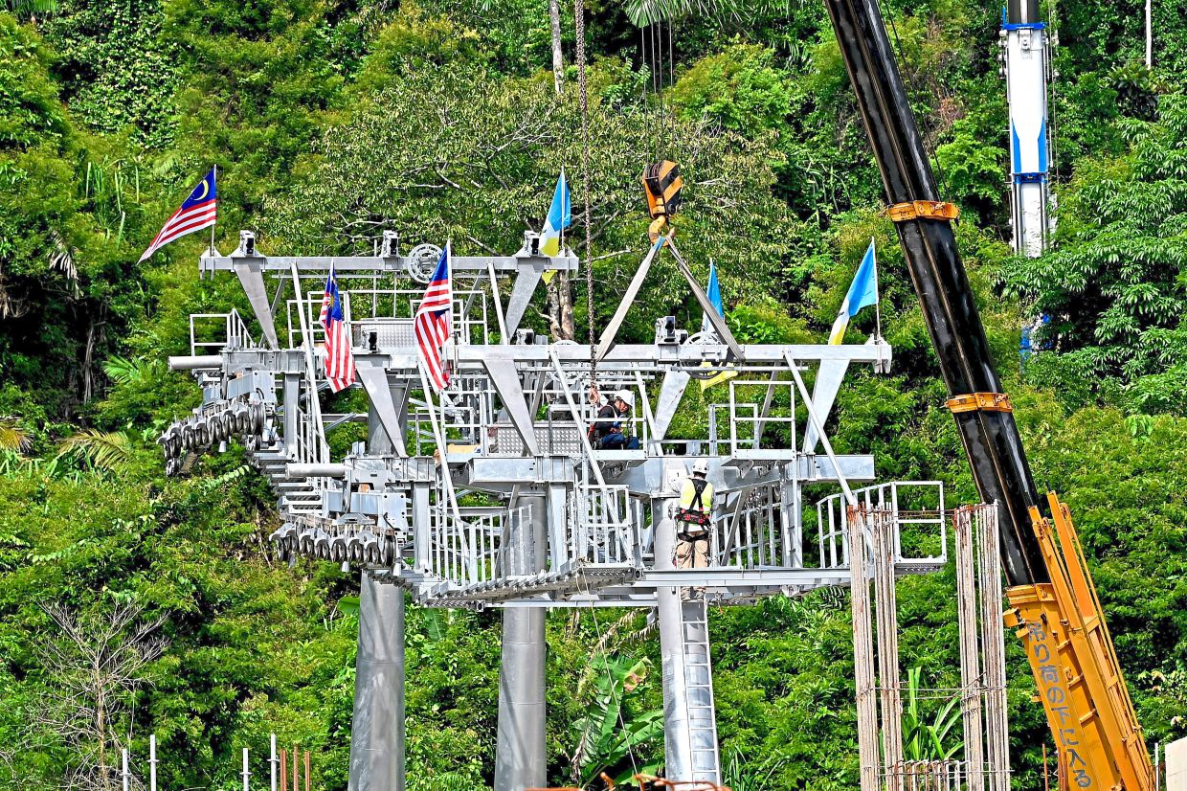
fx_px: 5933
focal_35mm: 180
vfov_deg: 7.6
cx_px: 594
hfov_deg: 11.4
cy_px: 396
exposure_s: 1/500
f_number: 4.5
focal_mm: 120
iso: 50
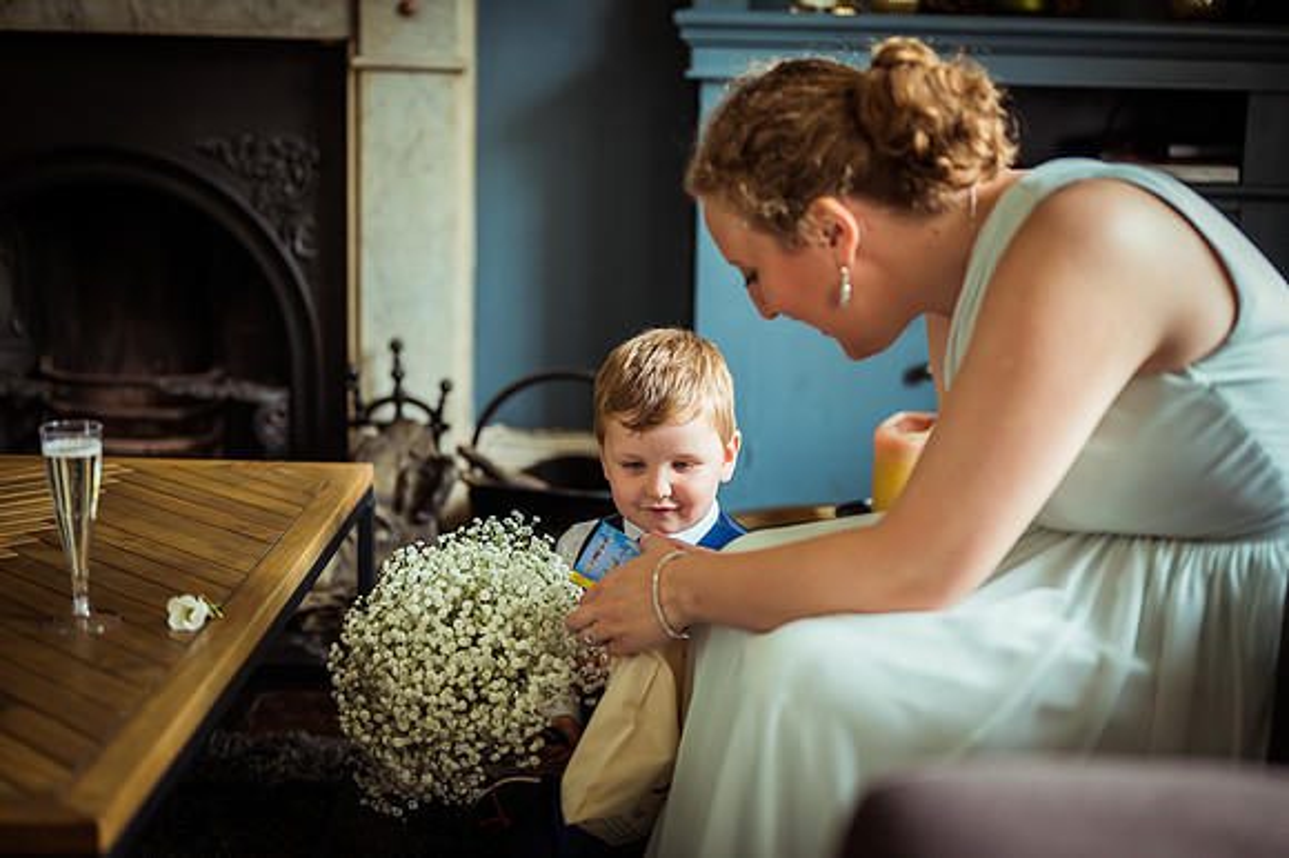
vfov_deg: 27.0
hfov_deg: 39.6
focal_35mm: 50
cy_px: 429
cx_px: 644
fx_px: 1789
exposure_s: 1/250
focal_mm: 50
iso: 640
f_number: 2
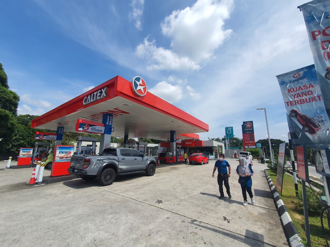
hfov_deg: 106.2
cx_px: 165
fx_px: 124
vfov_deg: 89.9
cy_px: 124
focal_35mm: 13
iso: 50
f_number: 2.2
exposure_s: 1/1252
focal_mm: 1.8
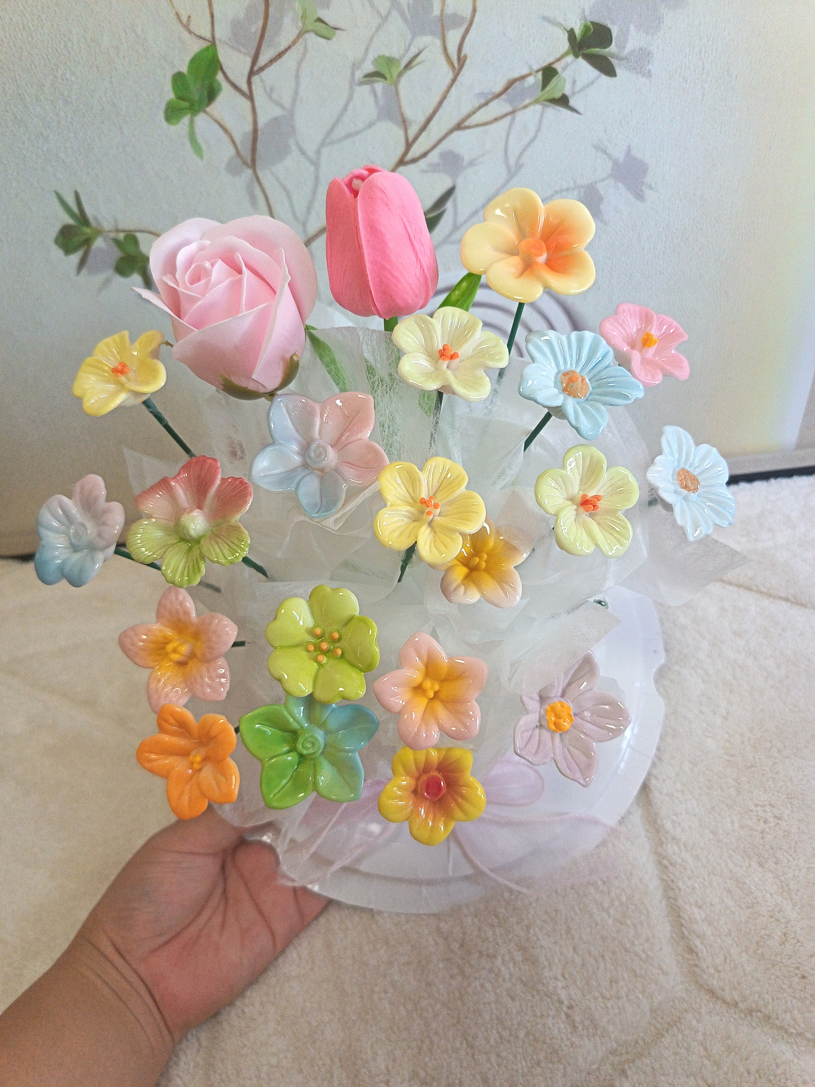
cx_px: 408
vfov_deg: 71.6
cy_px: 544
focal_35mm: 24
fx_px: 753
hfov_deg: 56.8
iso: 3477
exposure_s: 1/100
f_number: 1.75
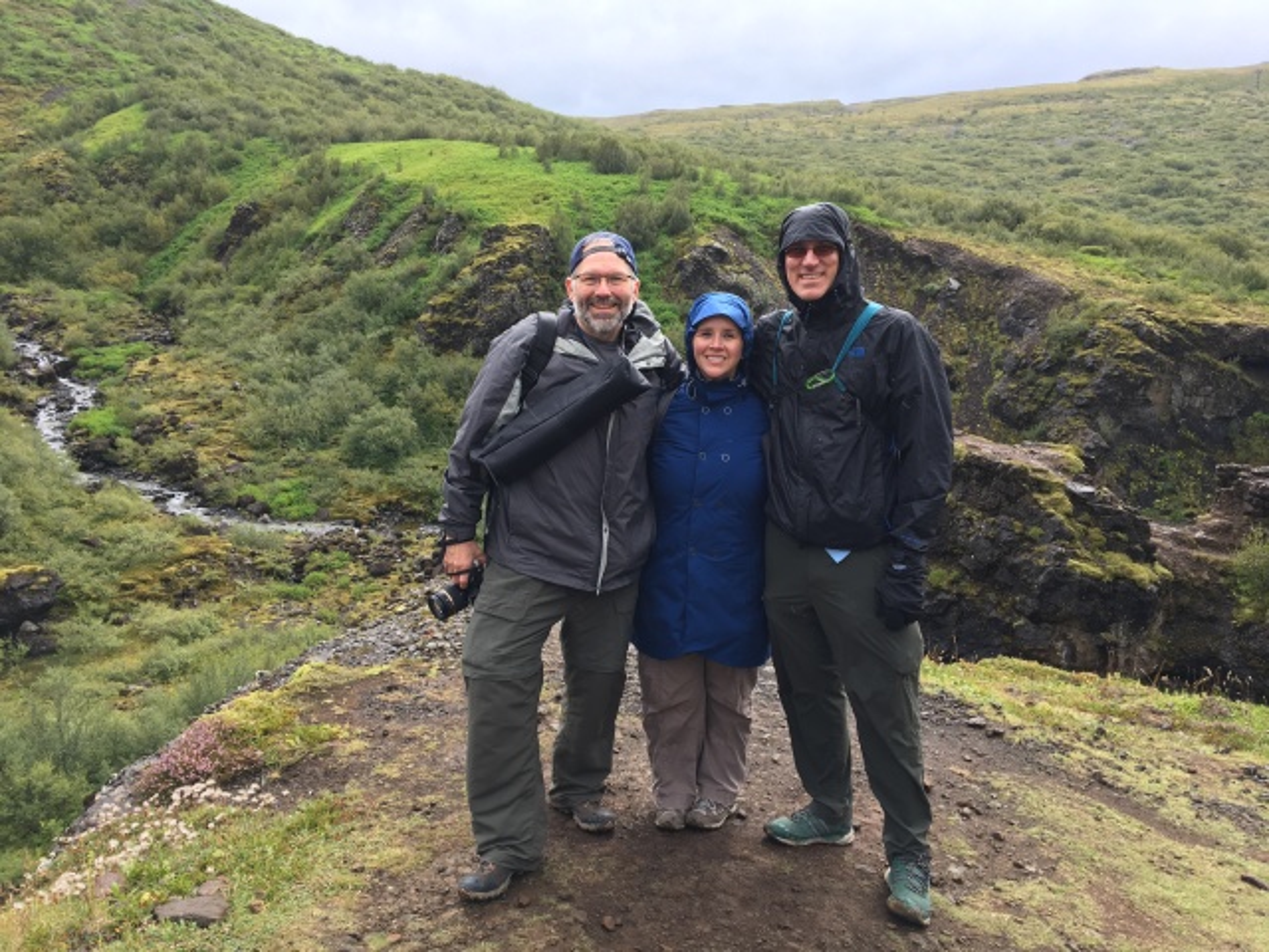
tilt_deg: -13.3
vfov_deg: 48.2
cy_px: 476
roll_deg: +1.3
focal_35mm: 29
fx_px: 1063
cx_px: 634
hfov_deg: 61.7
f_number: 2.2
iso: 25
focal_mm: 4.15
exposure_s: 1/183
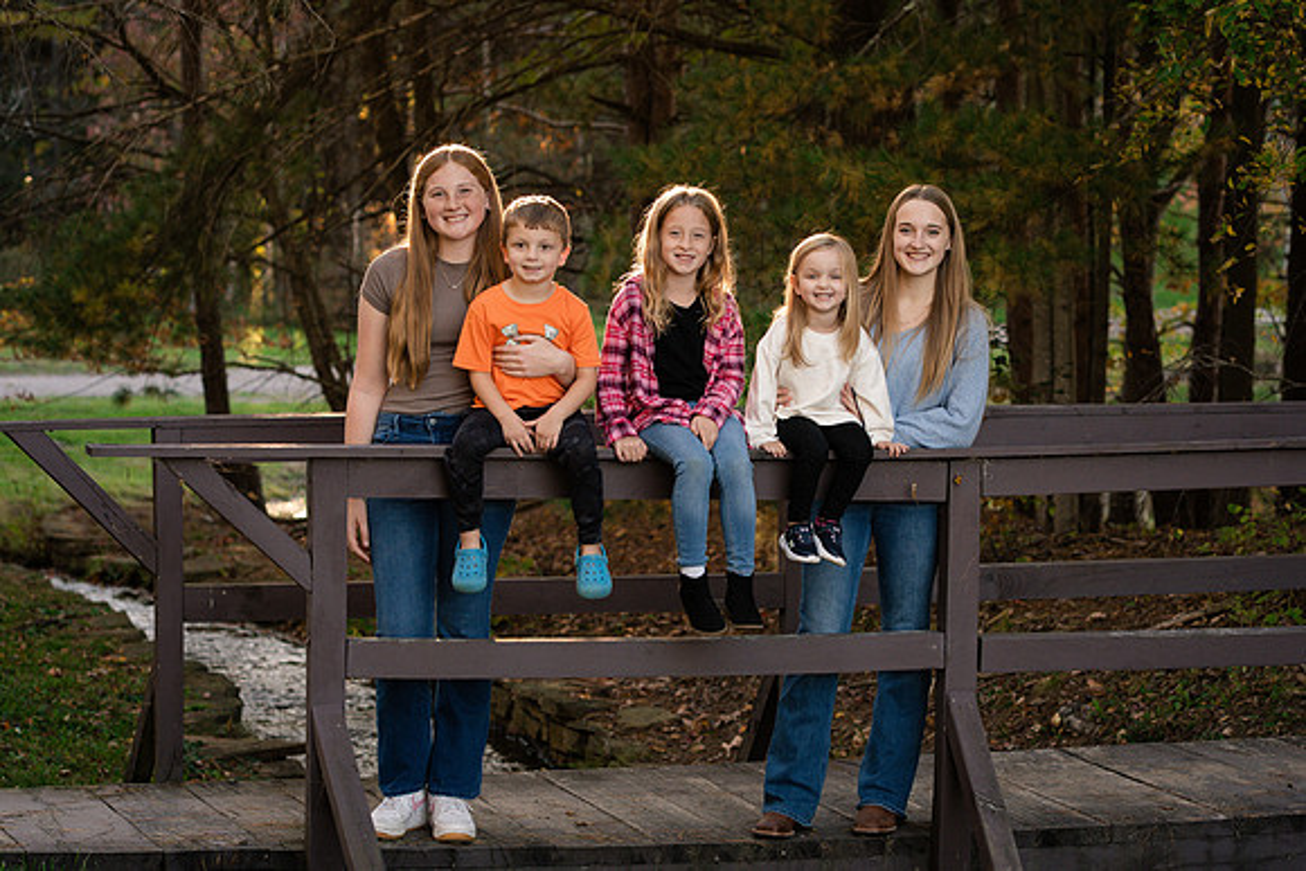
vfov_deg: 12.0
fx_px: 4128
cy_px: 484
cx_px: 742
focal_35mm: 114
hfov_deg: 18.0
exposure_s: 1/320
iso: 400
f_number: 4
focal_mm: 85
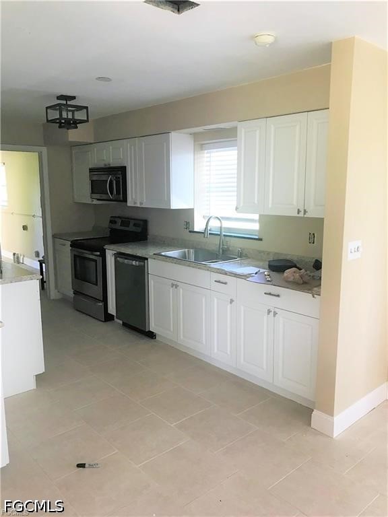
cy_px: 258
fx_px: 418
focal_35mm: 28
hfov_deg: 49.7
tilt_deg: -8.4
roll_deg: -0.7
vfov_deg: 63.4
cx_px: 194
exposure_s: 1/30
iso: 25
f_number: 1.8
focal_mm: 3.99
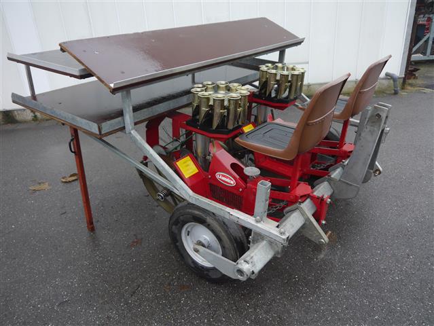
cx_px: 217
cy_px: 163
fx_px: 376
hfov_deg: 59.9
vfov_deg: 46.8
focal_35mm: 30
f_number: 3.5
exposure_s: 1/100
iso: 160
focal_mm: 15
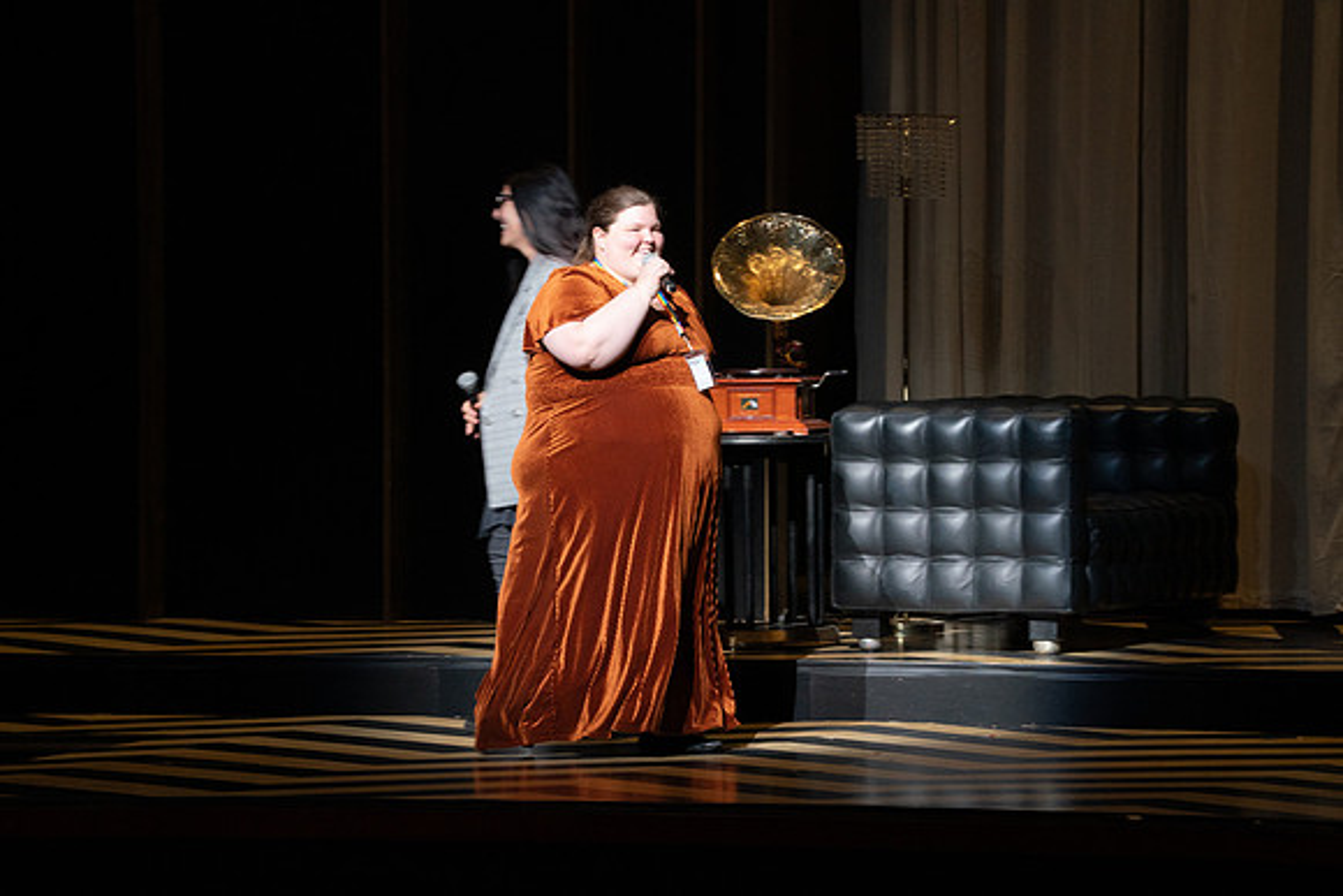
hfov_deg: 10.3
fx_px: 7463
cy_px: 448
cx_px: 672
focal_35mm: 200
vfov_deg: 6.9
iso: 3200
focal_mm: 200
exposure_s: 1/160
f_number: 14
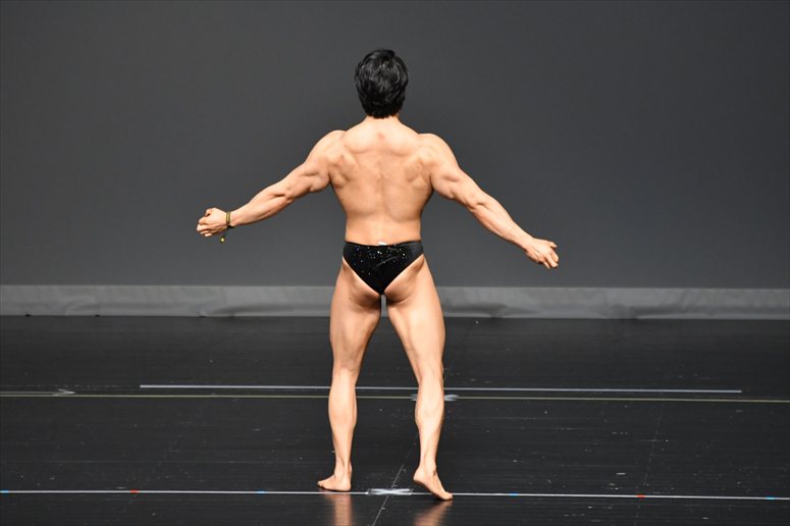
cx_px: 395
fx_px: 6909
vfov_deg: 4.4
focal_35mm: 315
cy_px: 263
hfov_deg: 6.5
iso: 2500
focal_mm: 210
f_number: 5.6
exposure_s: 1/400
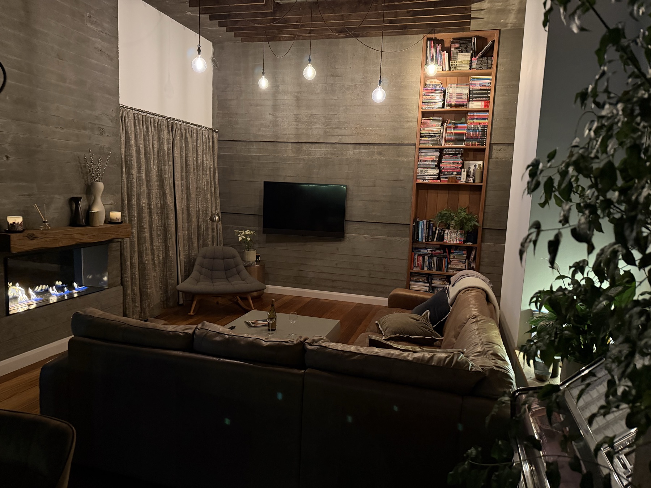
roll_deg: -3.0
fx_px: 451
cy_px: 244
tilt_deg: -6.8
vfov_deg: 56.8
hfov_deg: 71.6
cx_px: 326
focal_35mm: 24
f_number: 1.78
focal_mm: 6.76
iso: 800
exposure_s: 1/25
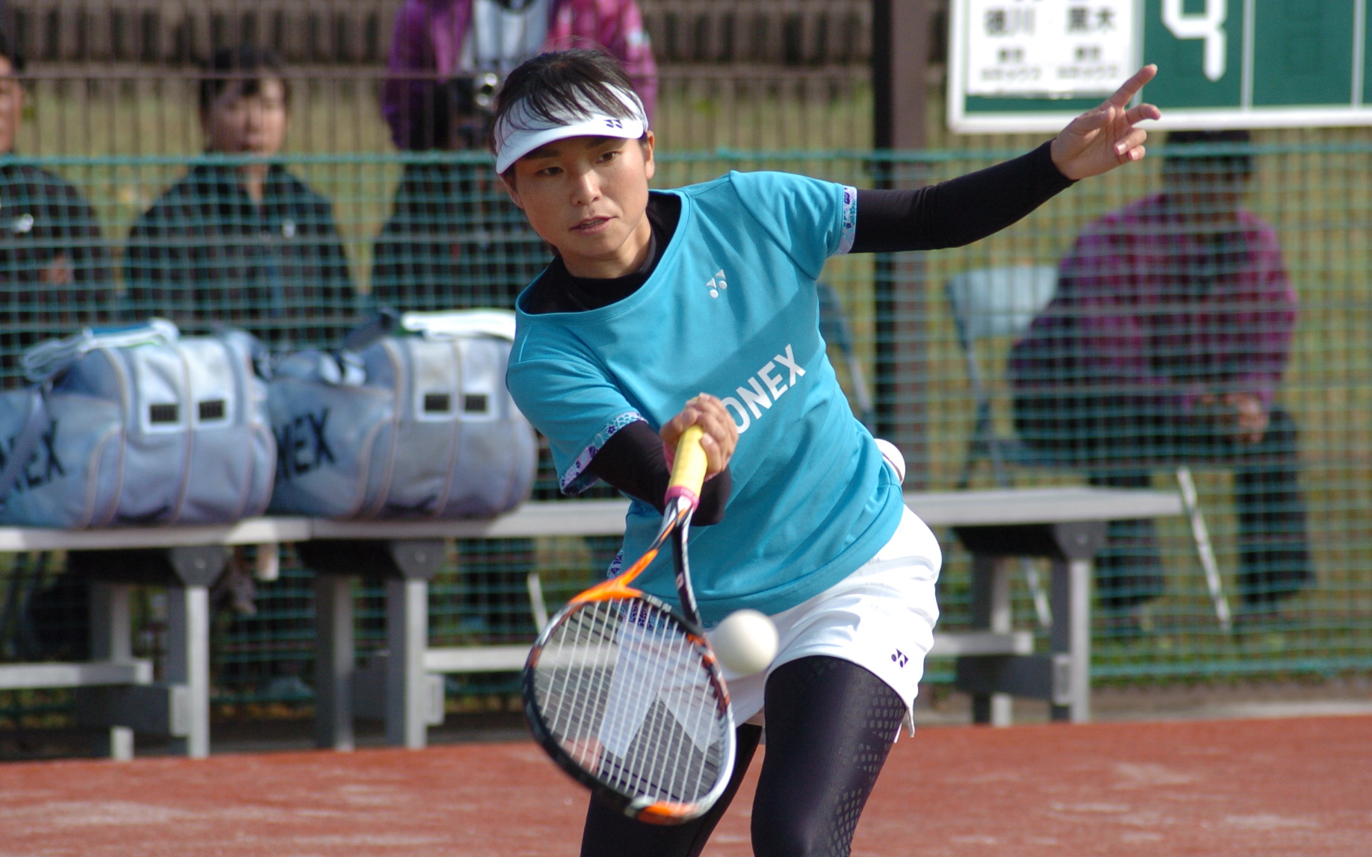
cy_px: 449
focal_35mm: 306
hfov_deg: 6.9
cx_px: 686
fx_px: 11441
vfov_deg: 4.3
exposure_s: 1/1000
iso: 400
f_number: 5
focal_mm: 200
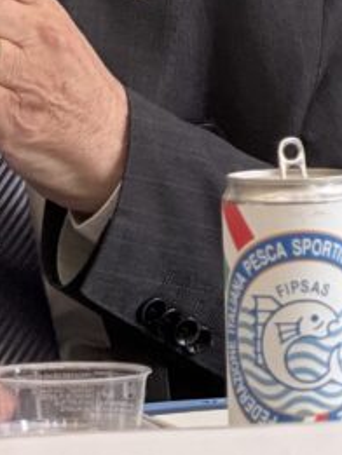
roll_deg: +1.6
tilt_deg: -0.7
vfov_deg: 4.2
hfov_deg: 3.2
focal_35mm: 470
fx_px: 6186
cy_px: -176
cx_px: -173
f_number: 2.8
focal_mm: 15.66
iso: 160
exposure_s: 1/100
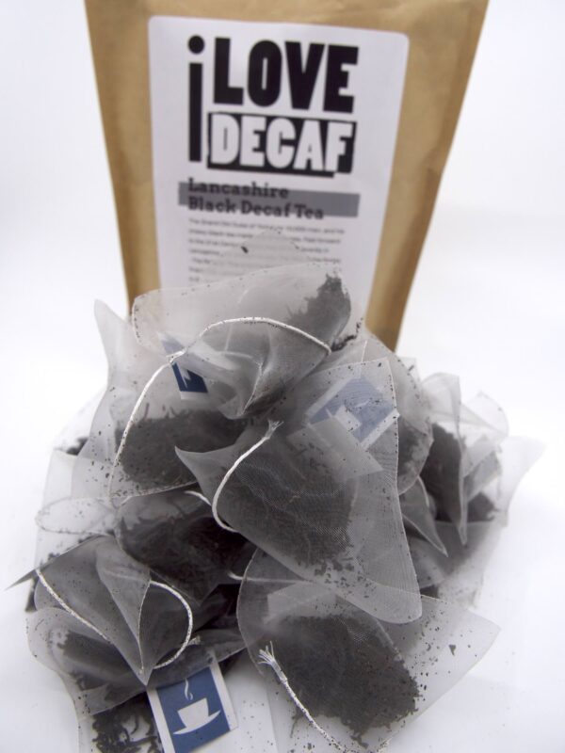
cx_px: 282
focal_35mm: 24
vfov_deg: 71.6
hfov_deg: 56.8
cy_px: 376
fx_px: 522
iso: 200
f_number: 5
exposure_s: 1/320
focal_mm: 12
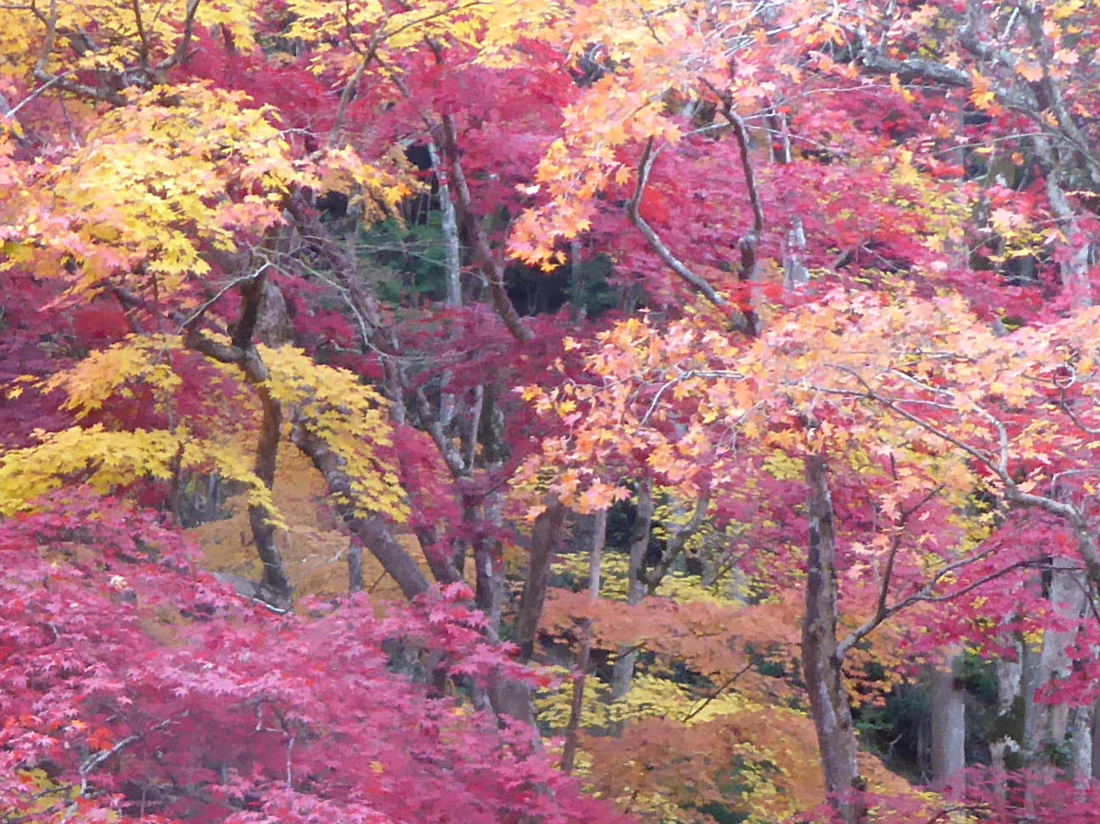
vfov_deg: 11.4
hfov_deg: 15.4
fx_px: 4066
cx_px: 495
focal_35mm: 128
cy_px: 848
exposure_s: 1/60
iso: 320
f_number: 3.6
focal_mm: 5.8
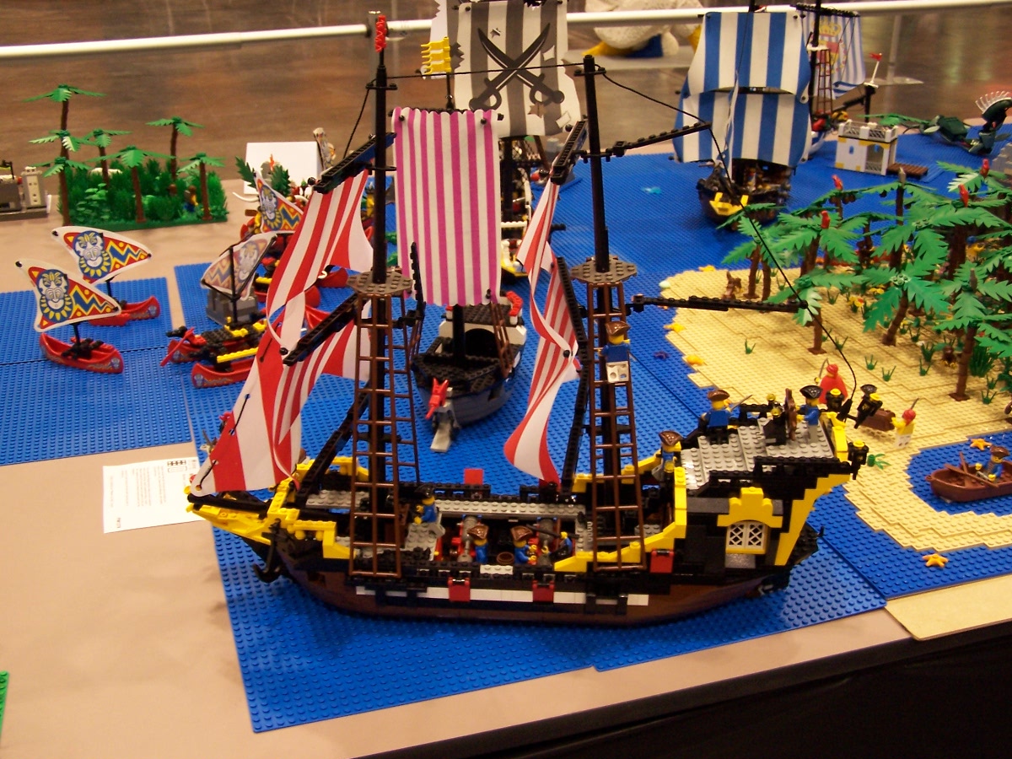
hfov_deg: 46.8
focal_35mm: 40
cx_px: 506
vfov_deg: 36.0
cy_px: 380
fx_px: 1169
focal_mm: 6.7
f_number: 2.8
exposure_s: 1/15
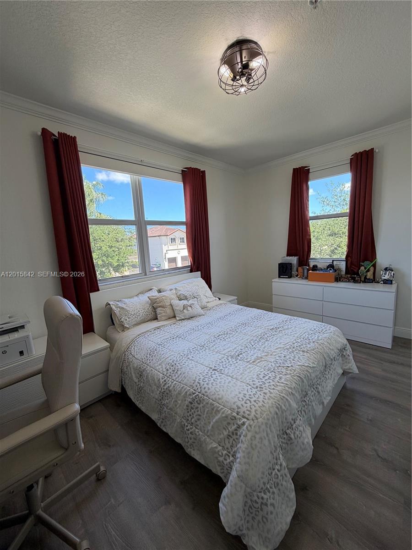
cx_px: 206
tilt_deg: -8.7
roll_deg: +3.6
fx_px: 222
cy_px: 275
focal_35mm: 14
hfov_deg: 85.7
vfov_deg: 102.1
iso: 80
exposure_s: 1/120
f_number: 2.2
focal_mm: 2.22
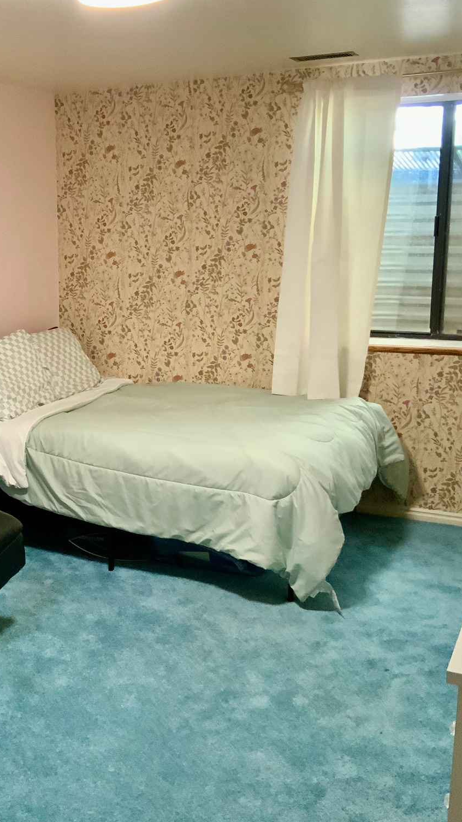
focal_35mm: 43
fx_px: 937
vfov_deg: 47.4
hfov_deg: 26.8
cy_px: 406
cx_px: 46
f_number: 1.8
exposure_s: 1/40
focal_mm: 3
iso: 250
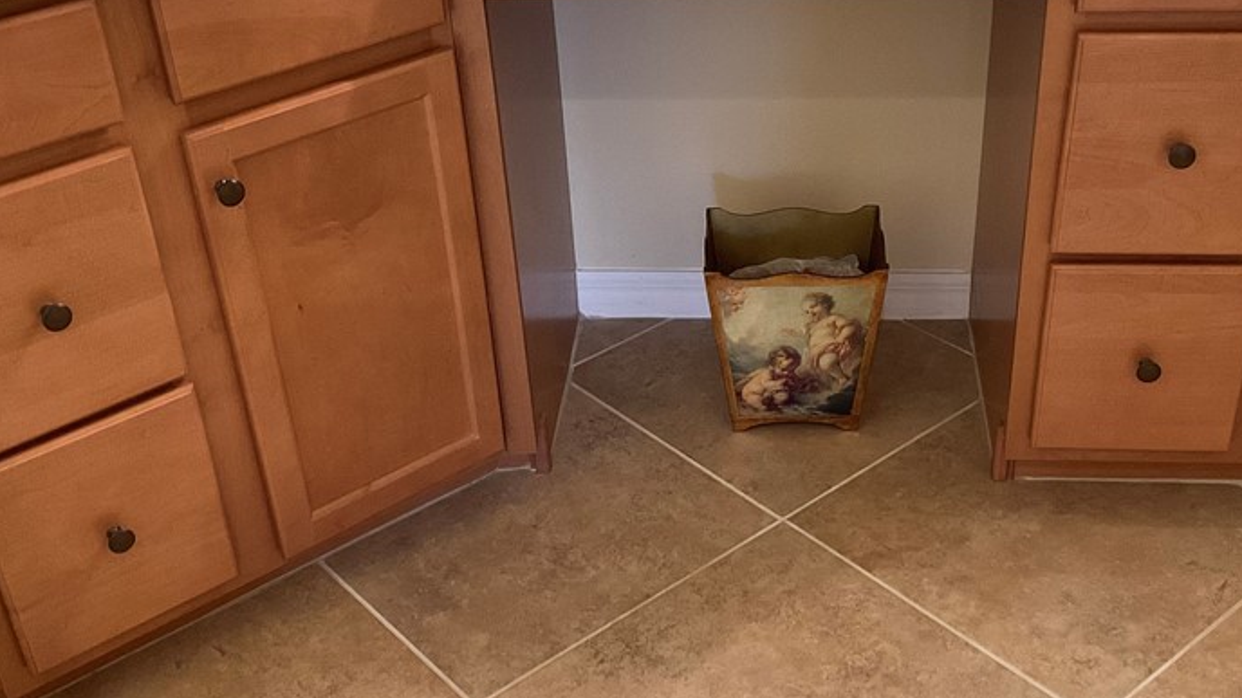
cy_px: 335
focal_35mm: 47
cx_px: 686
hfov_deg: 43.7
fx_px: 1548
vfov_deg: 25.4
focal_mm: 3
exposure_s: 1/60
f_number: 1.8
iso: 200
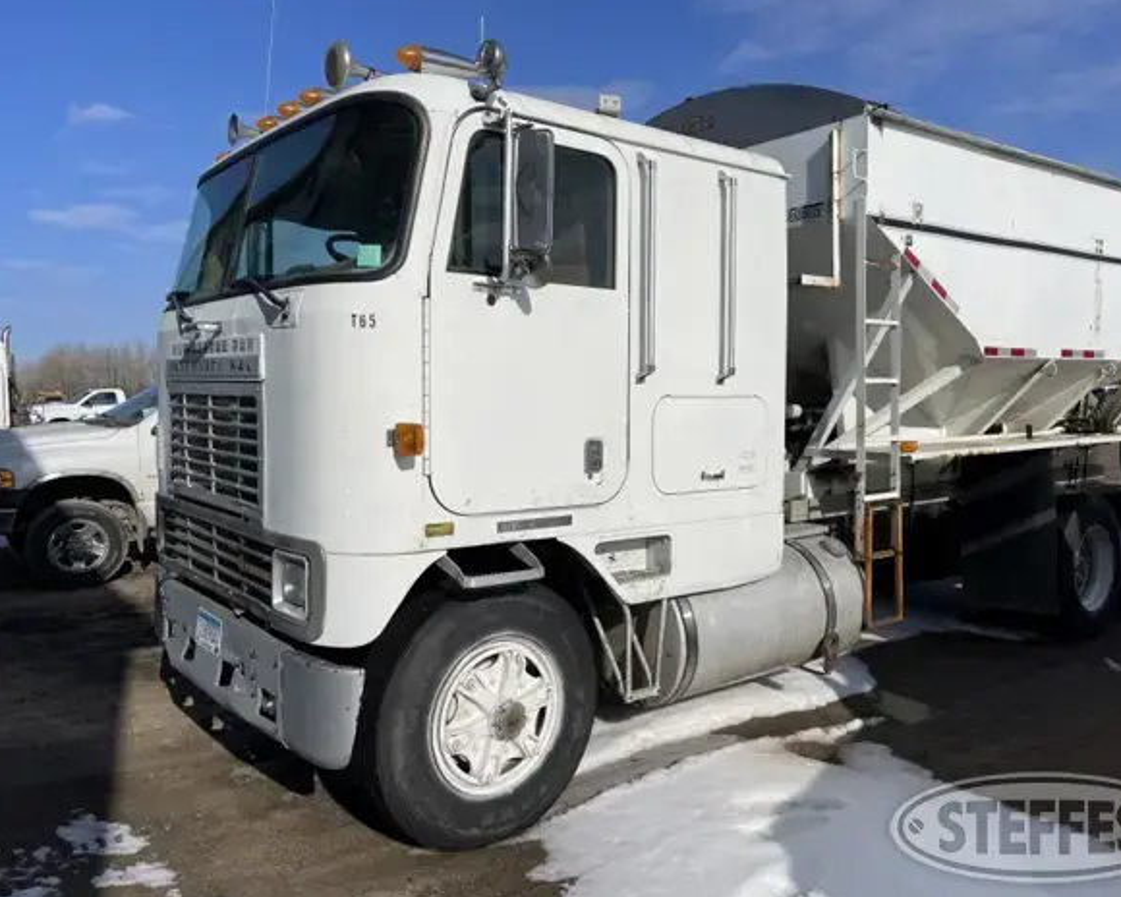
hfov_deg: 62.1
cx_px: 615
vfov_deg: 51.5
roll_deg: +0.6
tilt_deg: -2.3
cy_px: 441
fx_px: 929
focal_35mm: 28
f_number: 1.6
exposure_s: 1/10000
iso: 32
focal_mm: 5.1
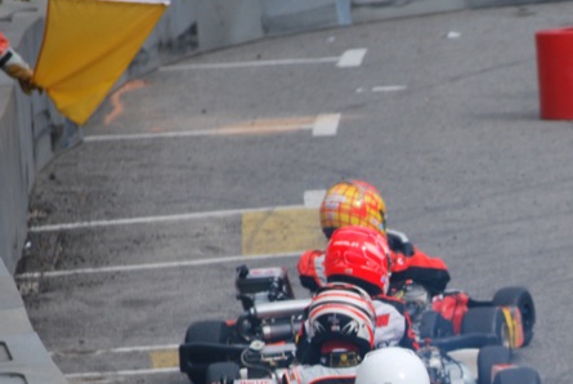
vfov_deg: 2.7
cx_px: 578
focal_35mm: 518
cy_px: 408
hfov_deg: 4.0
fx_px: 8256
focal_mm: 150
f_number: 5.3
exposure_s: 1/1000
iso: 200
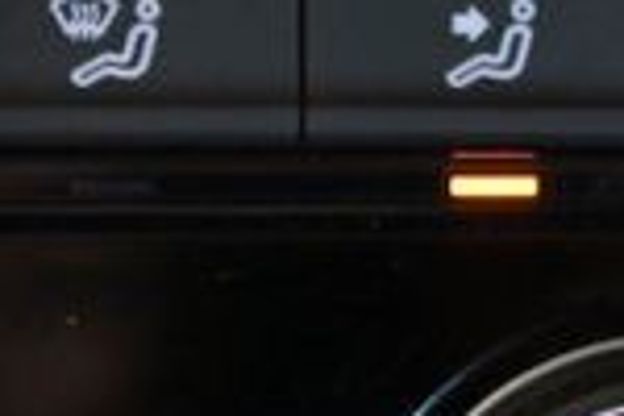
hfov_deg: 4.9
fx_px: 7331
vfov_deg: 3.2
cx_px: 699
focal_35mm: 423
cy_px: 418
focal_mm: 62
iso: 2500
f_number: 4.5
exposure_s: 1/160
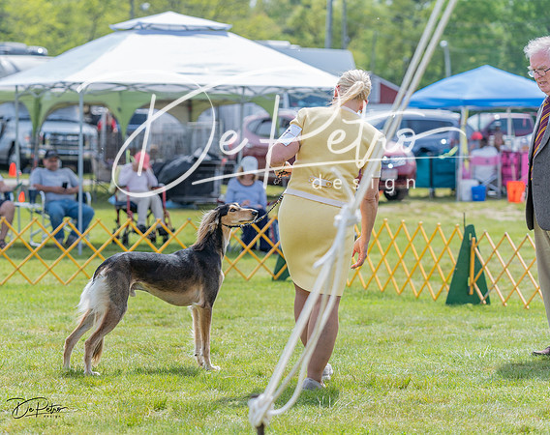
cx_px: 173
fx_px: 2058
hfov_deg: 15.2
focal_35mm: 127
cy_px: 187
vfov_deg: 12.1
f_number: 3.5
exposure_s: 1/1000
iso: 160
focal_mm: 98
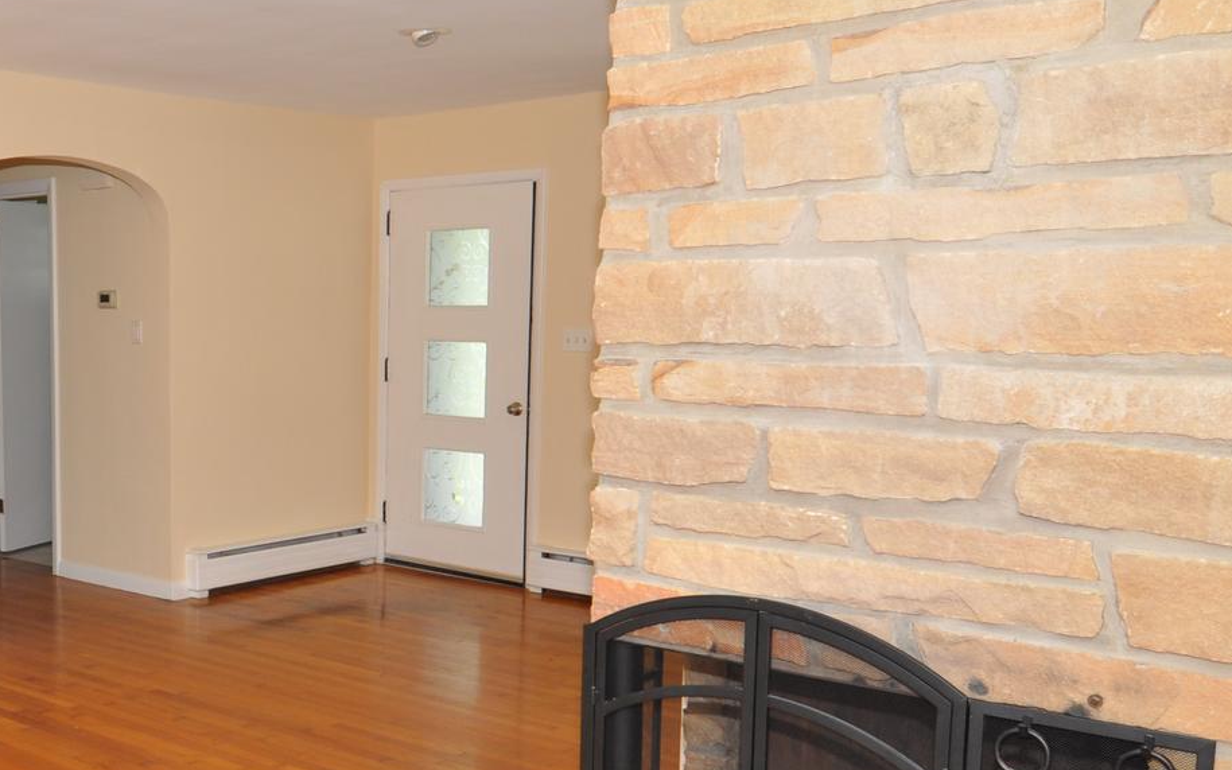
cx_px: 186
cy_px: 470
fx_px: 1377
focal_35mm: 41
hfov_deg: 44.9
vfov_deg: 31.1
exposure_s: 1/60
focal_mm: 12
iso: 250
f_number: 4
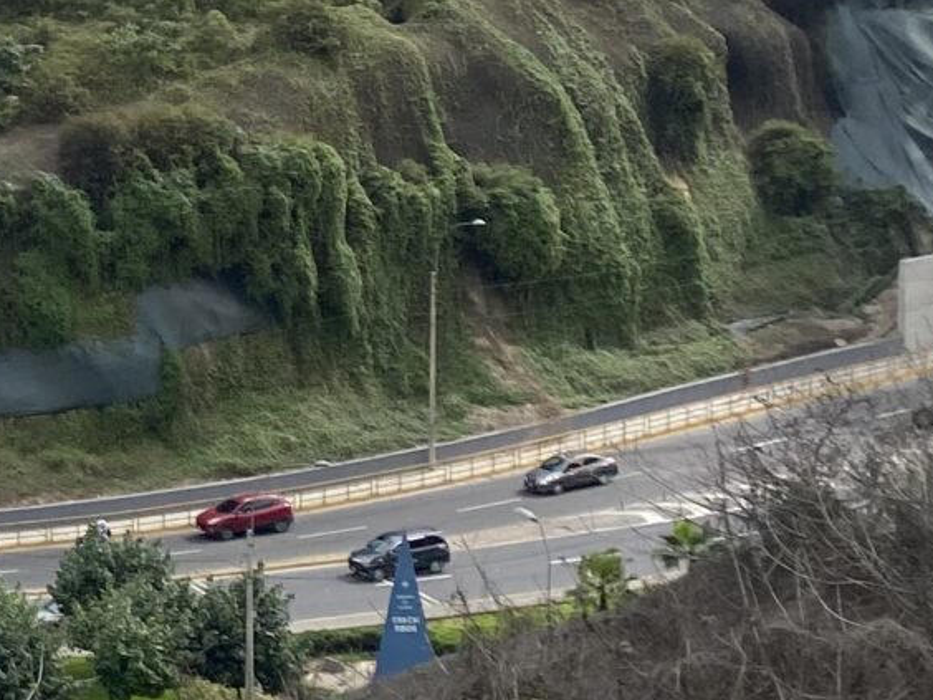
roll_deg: +0.3
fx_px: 3180
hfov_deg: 14.6
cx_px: -763
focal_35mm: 118
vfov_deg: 12.4
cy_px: -15
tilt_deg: -5.5
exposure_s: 1/4808
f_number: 1.8
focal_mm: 4.25
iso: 32
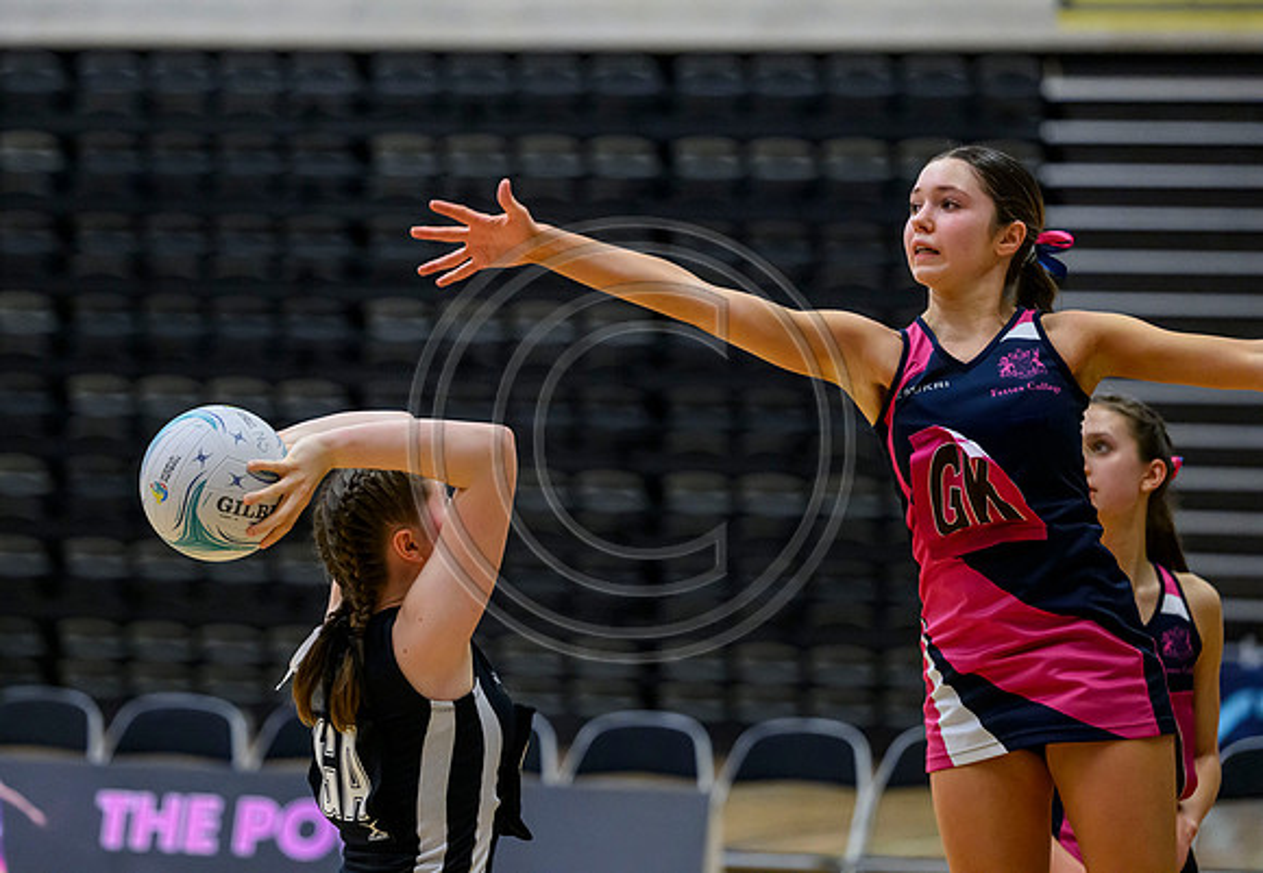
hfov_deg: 11.6
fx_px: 6227
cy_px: 340
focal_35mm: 175
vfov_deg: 8.0
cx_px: 462
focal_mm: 140
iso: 6400
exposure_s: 1/1000
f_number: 3.2
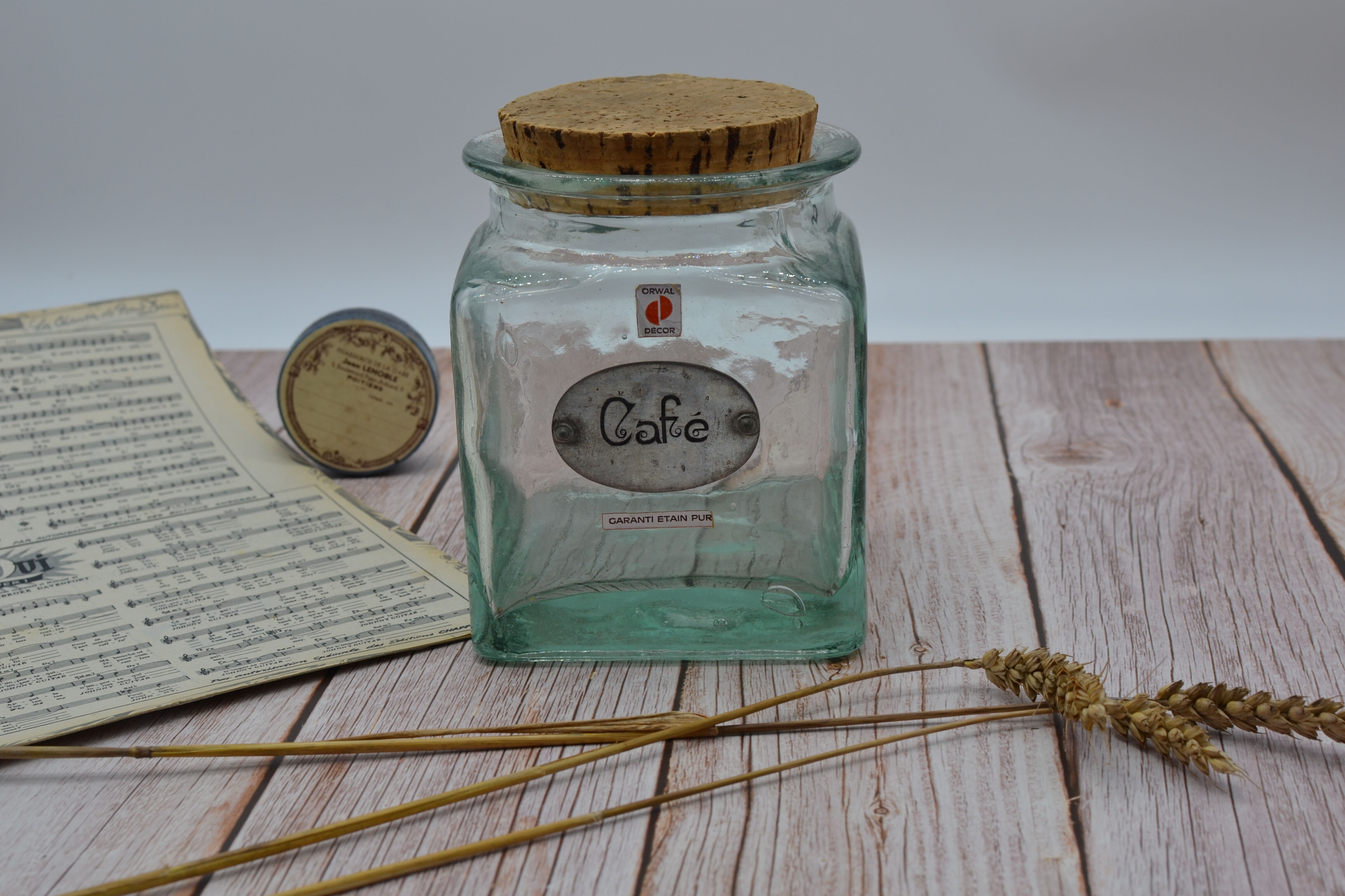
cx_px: 672
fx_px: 1961
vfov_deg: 25.8
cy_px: 448
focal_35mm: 52
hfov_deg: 37.9
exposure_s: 1/125
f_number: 5.6
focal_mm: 35
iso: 140
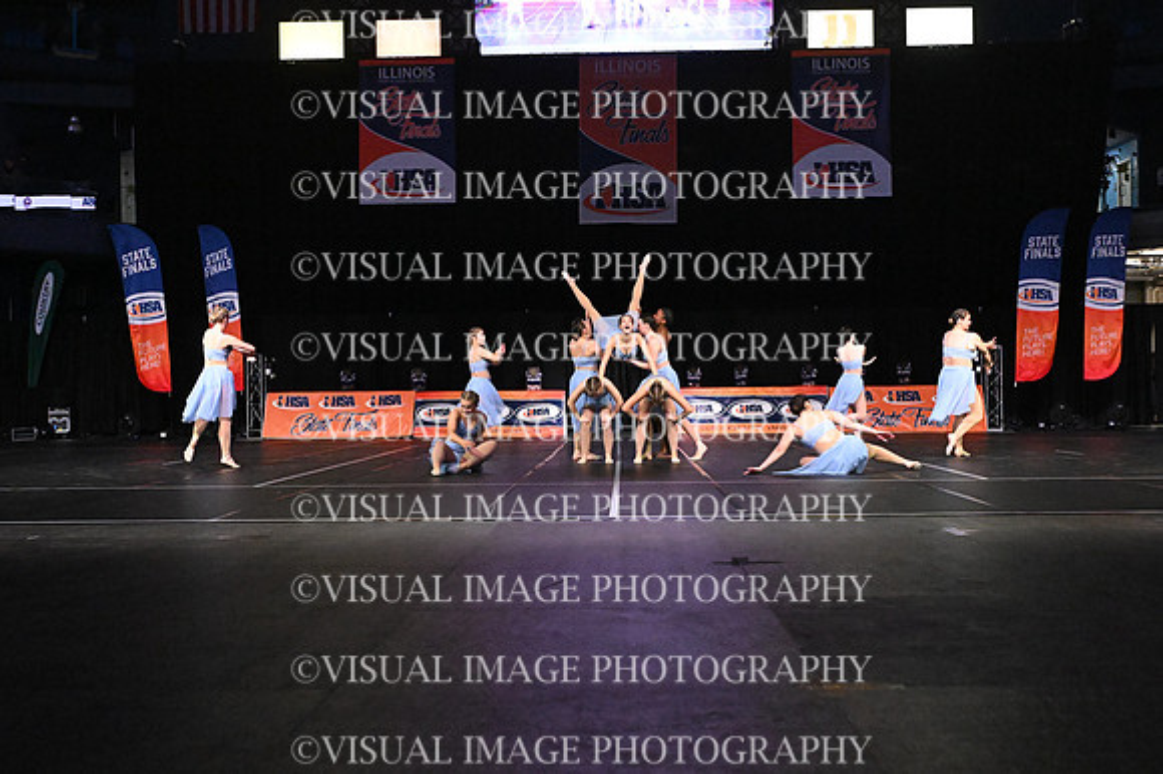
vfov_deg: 33.4
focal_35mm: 40
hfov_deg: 48.5
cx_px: 582
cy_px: 387
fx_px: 1291
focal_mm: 27
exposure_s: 1/500
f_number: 4
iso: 10000
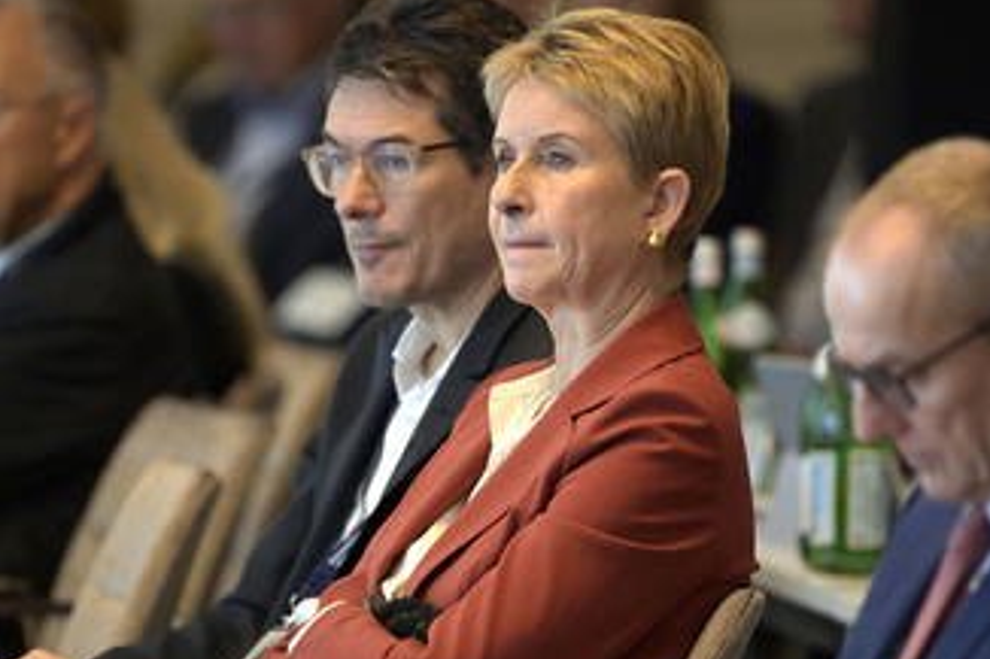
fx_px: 19020
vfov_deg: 2.0
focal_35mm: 692
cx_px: 487
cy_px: 422
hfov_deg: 3.0
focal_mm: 500
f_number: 5.6
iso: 8000
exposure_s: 1/250
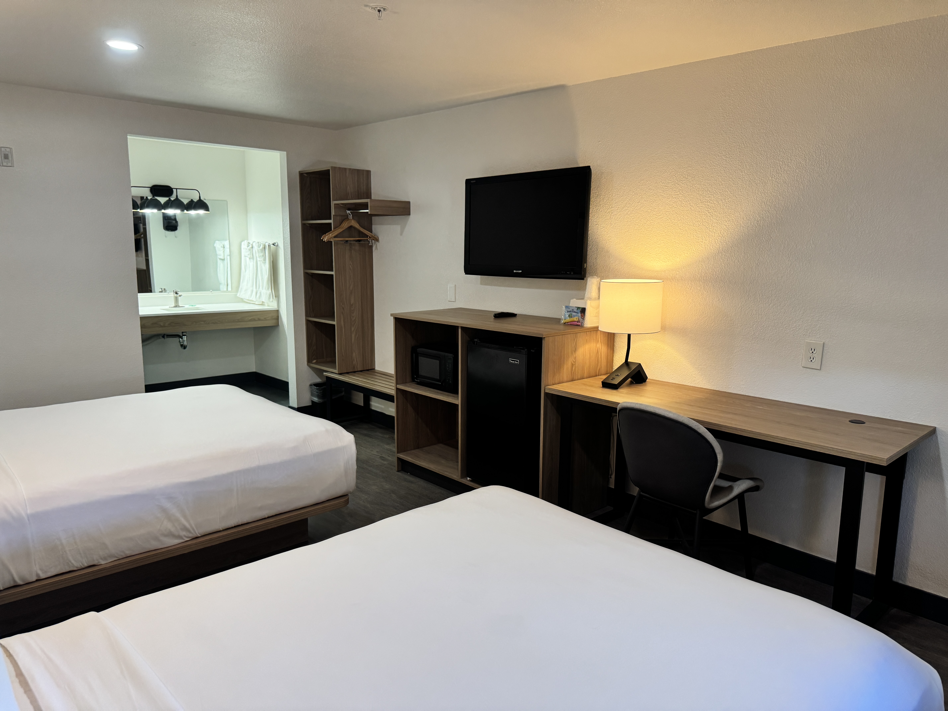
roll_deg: -0.7
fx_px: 657
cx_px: 474
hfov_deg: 71.6
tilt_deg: -9.9
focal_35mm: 24
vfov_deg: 56.8
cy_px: 356
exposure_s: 1/120
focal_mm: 6.76
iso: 200
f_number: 1.78
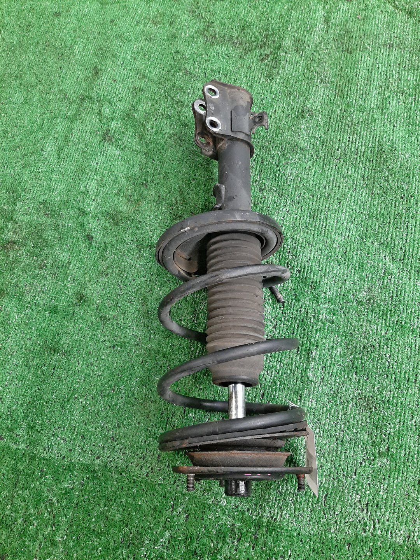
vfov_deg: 67.3
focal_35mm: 26
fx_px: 421
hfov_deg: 53.1
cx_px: 210
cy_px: 280
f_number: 1.7
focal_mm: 3.93
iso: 207
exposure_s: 1/50
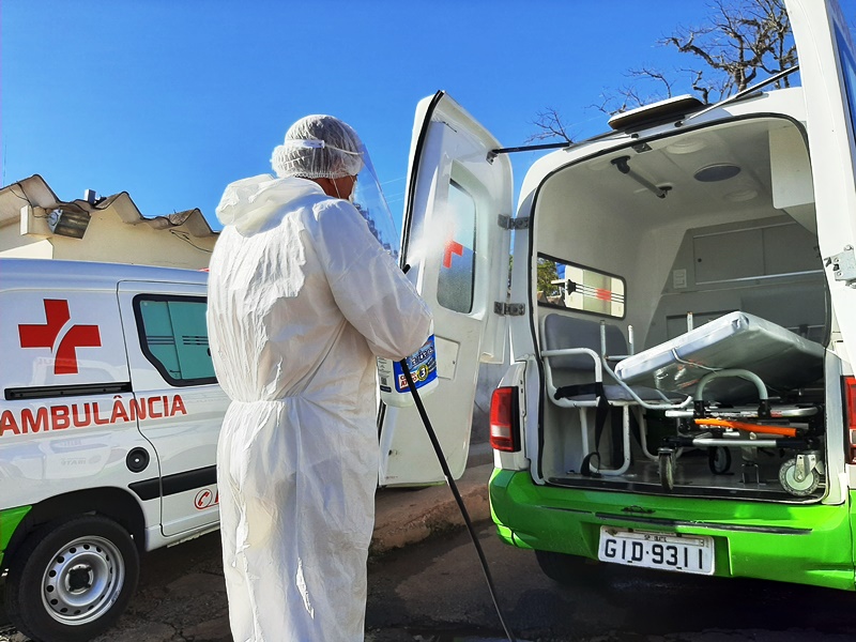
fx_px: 668
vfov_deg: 51.4
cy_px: 321
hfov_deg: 65.3
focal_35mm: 27
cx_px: 428
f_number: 1.7
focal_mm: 3.93
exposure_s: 1/2237
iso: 40
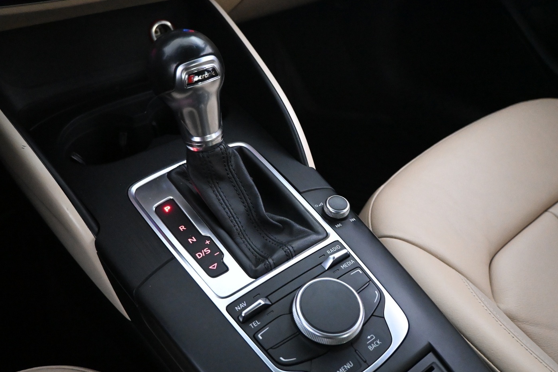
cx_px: 272
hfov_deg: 65.5
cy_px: 209
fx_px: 434
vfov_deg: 46.3
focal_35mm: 28
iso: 9000
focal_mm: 16
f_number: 3.5
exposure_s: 1/60
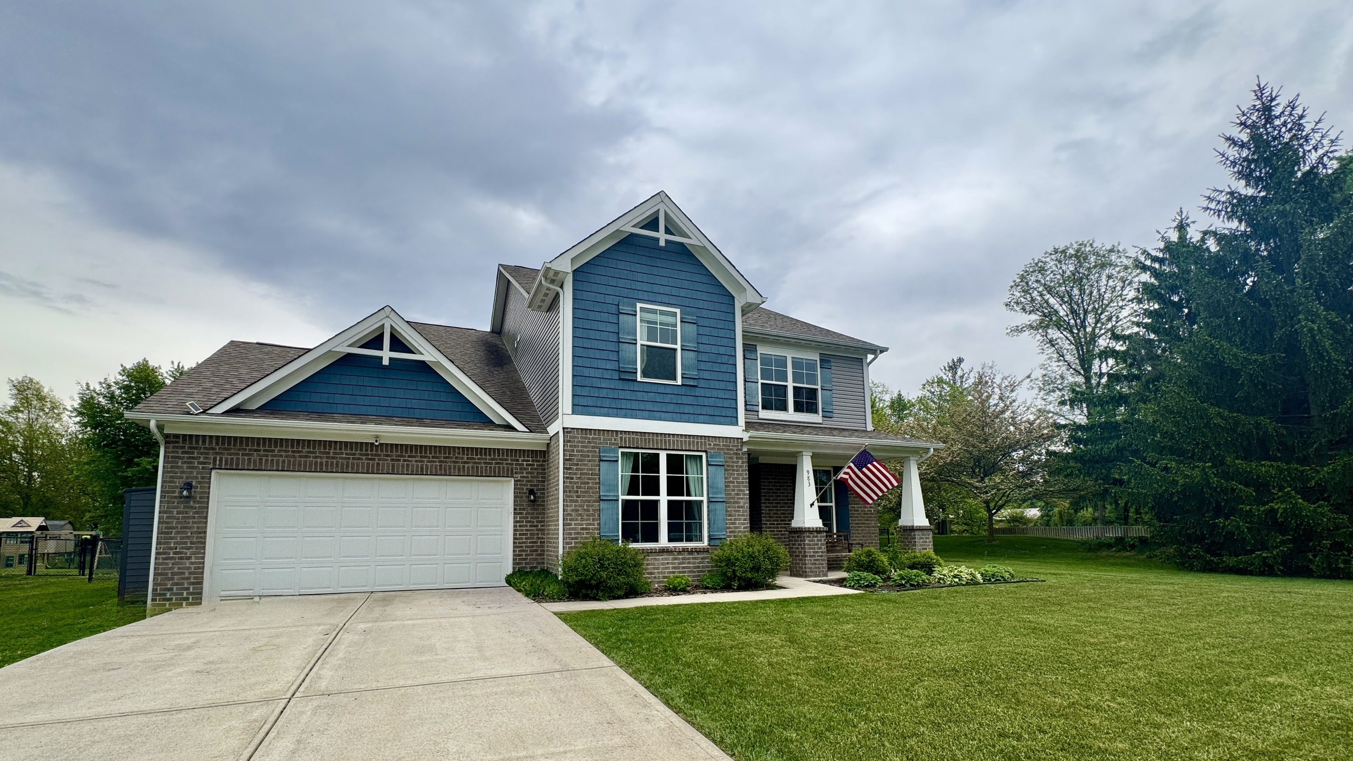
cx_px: 647
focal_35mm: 16
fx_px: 574
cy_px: 469
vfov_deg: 66.2
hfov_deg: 99.3
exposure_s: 1/734
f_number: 2.2
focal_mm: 2.22
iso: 40
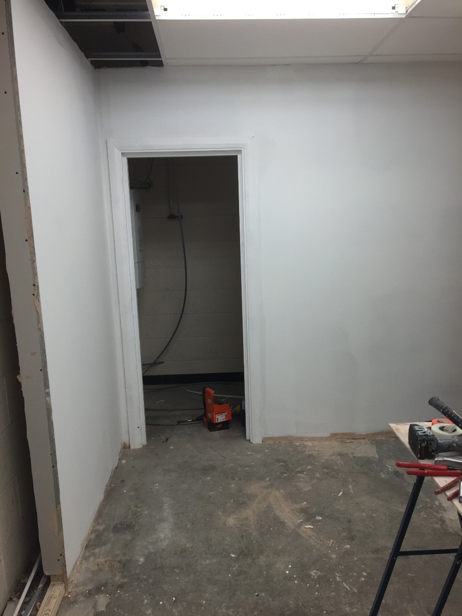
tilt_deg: -9.9
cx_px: 231
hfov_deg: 48.2
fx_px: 516
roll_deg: +2.0
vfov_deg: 61.7
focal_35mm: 29
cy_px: 308
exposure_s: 1/100
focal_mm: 4.15
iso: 50
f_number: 2.2
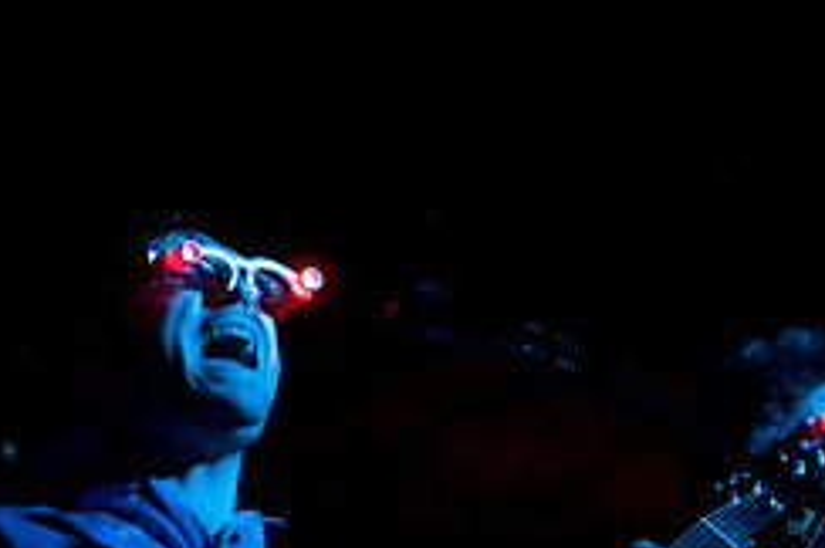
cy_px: 590
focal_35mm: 107
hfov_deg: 18.7
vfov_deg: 12.6
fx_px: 2449
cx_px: 784
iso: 1250
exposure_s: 1/40
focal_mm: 30
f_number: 1.8
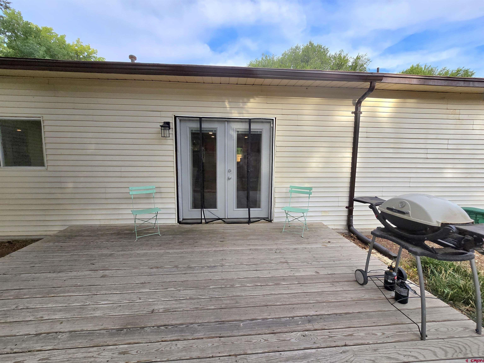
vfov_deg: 89.9
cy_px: 182
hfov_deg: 106.2
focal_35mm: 13
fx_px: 182
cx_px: 242
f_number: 2.2
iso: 125
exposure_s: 1/2000
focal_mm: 2.2
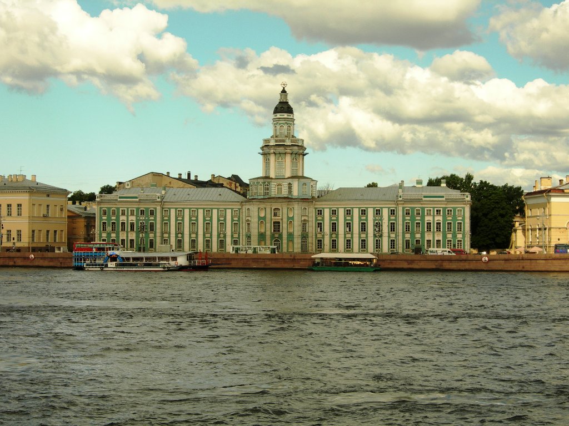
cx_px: 284
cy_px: 213
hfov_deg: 27.0
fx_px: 1183
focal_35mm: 72
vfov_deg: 20.4
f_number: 6.3
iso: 50
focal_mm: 14.9
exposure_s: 1/245
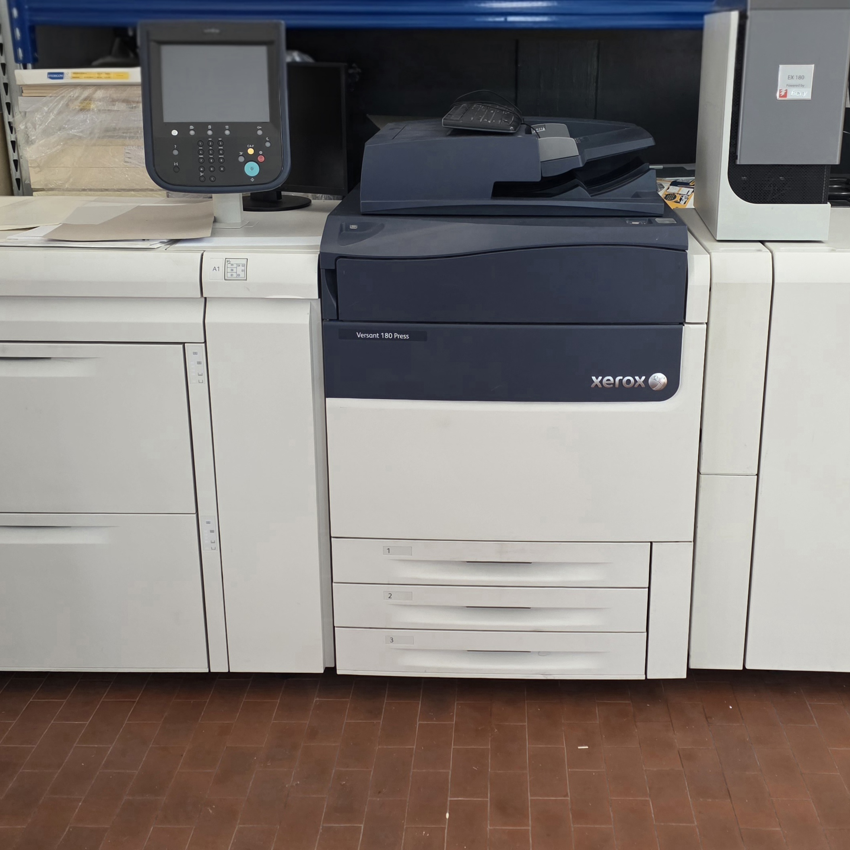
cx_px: 472
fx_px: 917
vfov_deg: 49.7
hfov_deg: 49.7
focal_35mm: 33
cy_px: 392
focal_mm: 6.3
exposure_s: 1/101
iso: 500
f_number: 1.7
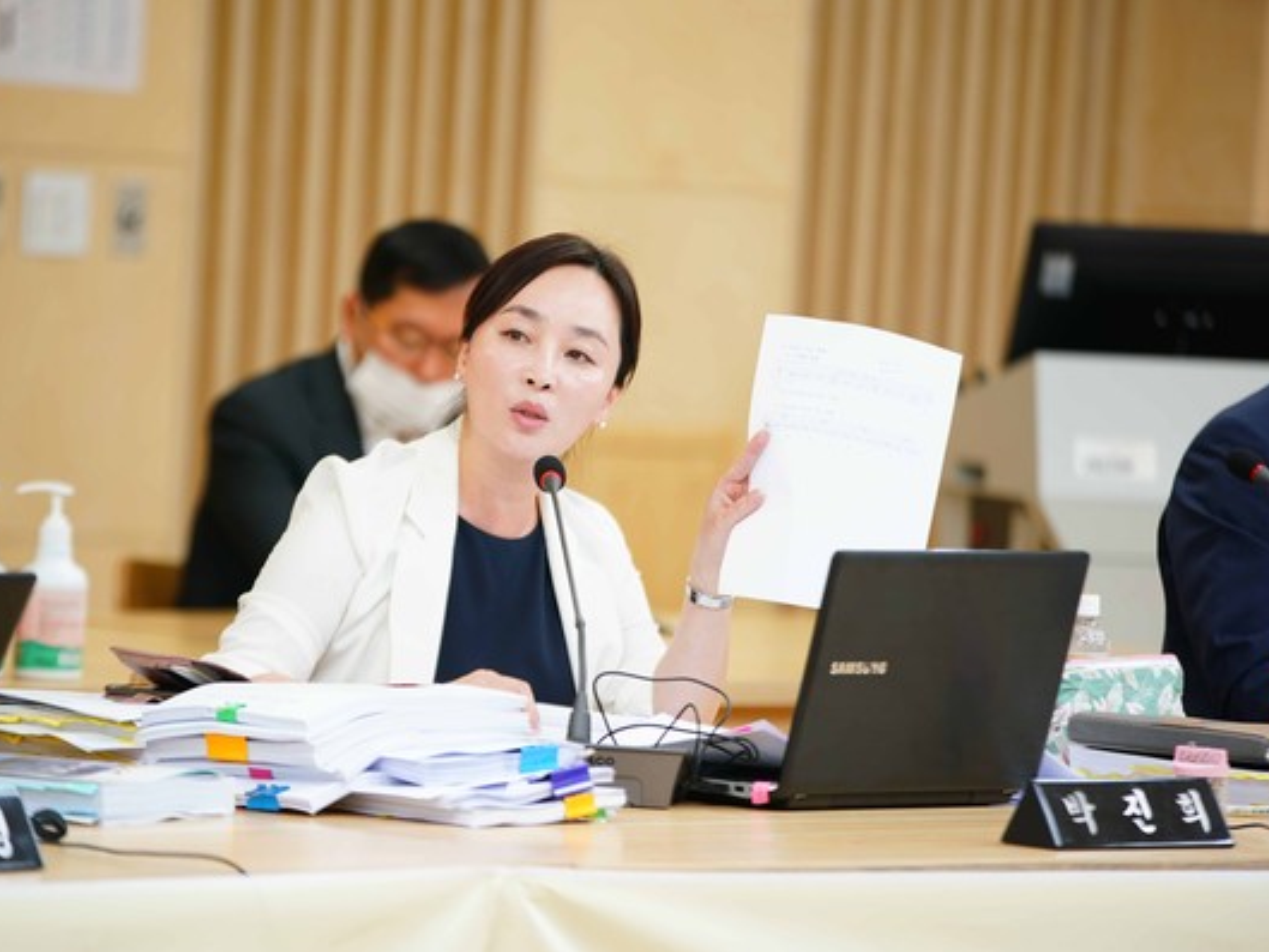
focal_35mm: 218
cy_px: 477
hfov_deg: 9.1
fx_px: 7994
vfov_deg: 6.8
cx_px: 588
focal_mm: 200
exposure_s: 1/125
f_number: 2.8
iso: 400
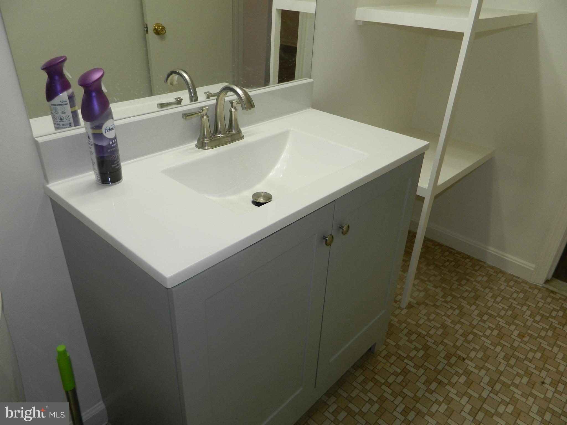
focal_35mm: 25
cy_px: 212
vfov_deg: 54.9
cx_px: 284
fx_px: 409
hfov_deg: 69.4
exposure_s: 1/40
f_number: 3.1
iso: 80
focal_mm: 4.5
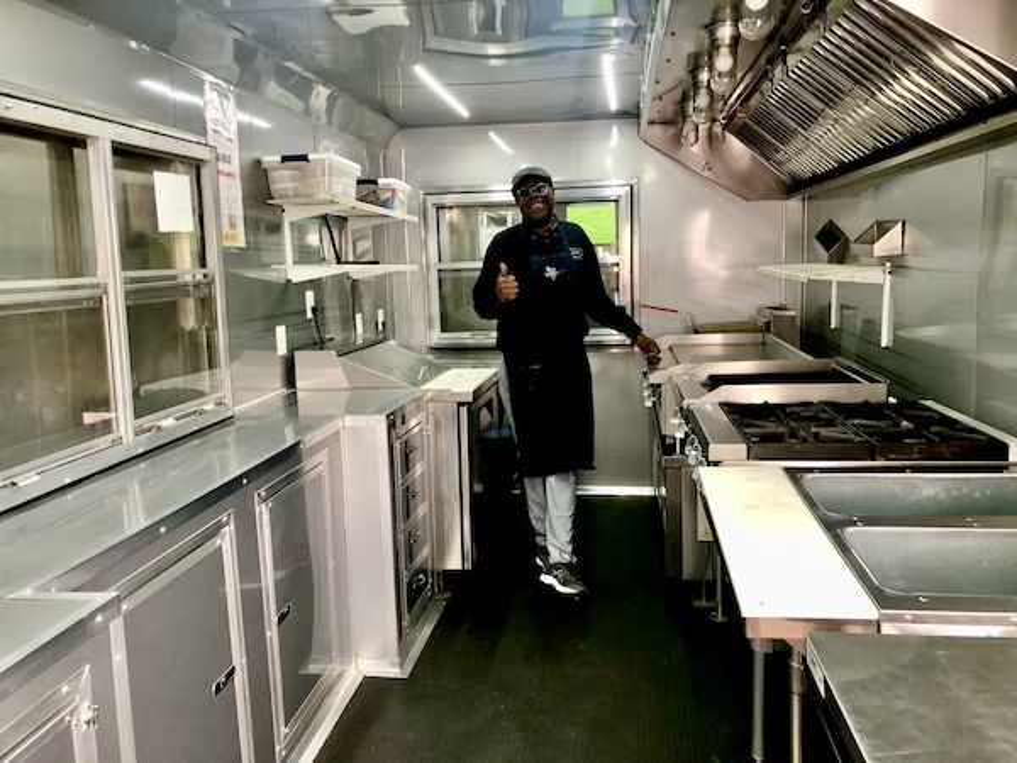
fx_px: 823
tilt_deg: -7.6
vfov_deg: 49.7
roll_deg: +3.4
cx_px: 508
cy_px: 382
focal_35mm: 28
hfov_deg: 63.4
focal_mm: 4
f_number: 1.8
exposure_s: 1/15
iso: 50
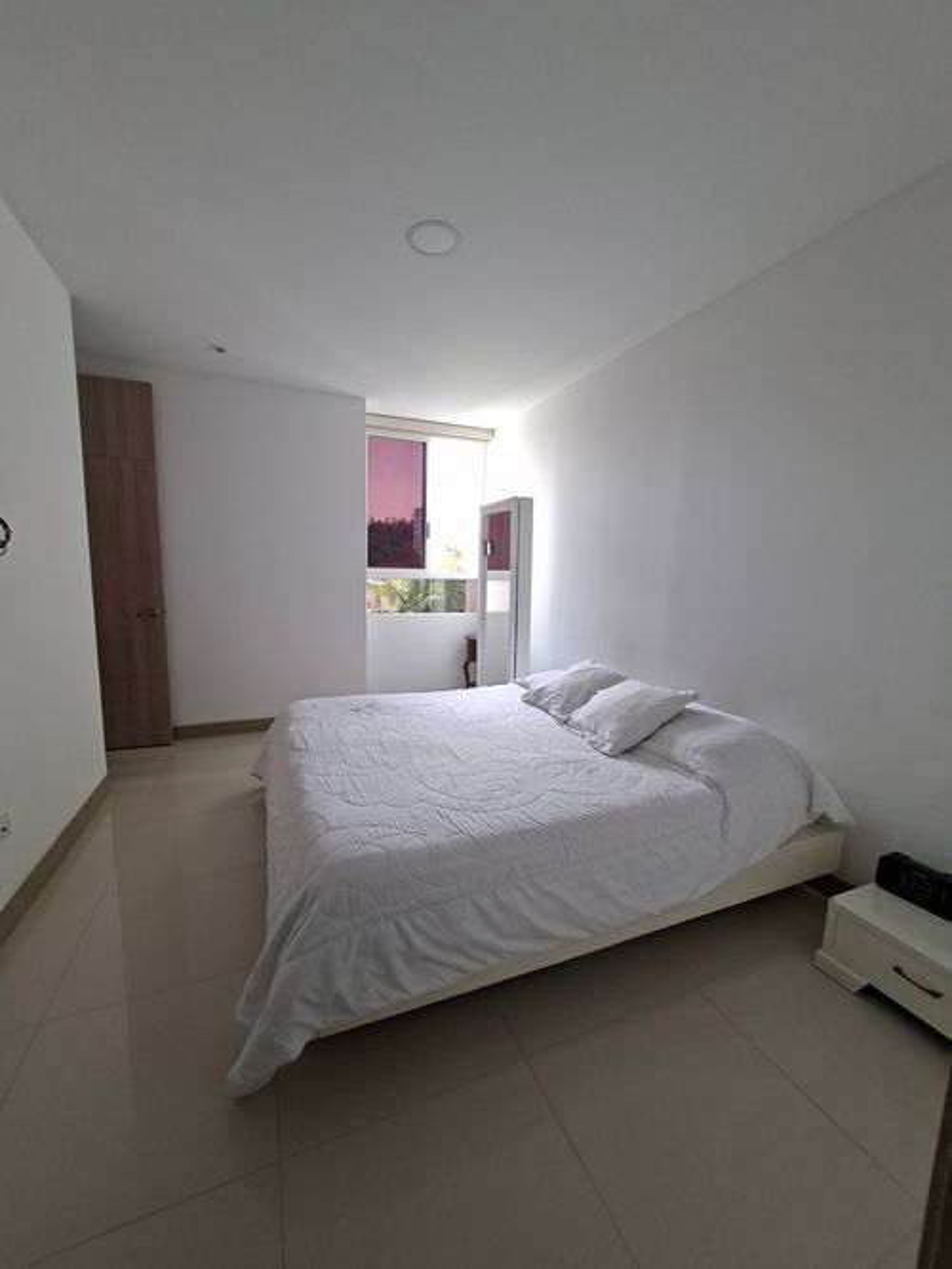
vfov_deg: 106.2
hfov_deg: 89.9
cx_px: 476
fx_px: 477
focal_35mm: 13
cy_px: 634
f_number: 2.2
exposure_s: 1/60
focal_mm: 1.74
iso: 50
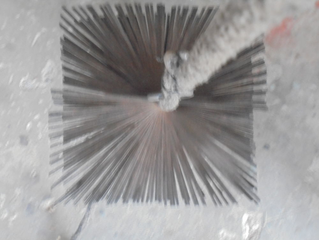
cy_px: 120
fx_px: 452
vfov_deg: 29.7
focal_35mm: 49
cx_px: 160
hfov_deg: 38.9
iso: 800
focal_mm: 8.9
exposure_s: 1/5
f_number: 4.8
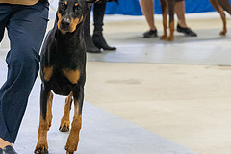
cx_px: 48
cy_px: -13
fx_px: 1161
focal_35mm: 181
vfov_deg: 7.5
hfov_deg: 11.3
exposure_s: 1/320
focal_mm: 75
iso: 6400
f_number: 3.5
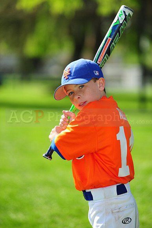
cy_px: 114
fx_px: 1268
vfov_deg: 10.3
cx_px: 76
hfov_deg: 6.9
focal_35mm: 200
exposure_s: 1/800
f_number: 4.5
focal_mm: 200
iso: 200
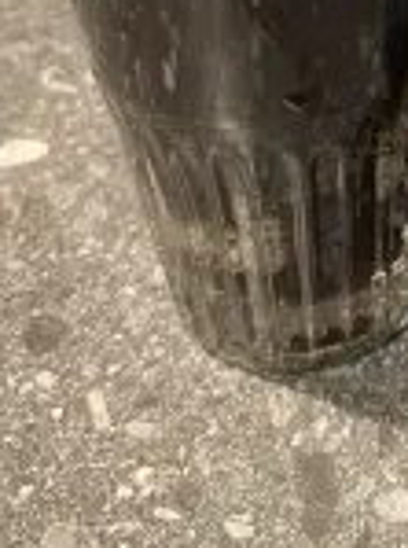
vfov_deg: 25.5
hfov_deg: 19.7
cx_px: 482
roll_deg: +0.4
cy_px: -77
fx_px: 1105
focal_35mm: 70
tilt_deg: -29.6
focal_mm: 4.25
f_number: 1.8
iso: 500
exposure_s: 1/25
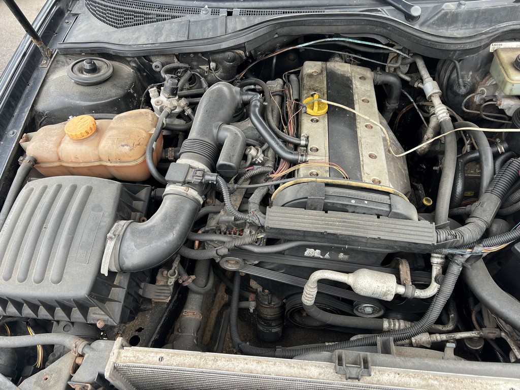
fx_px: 391
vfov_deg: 53.1
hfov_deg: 67.3
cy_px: 195
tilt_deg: -49.3
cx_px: 260
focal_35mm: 26
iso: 50
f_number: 1.5
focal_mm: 5.7
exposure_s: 1/121
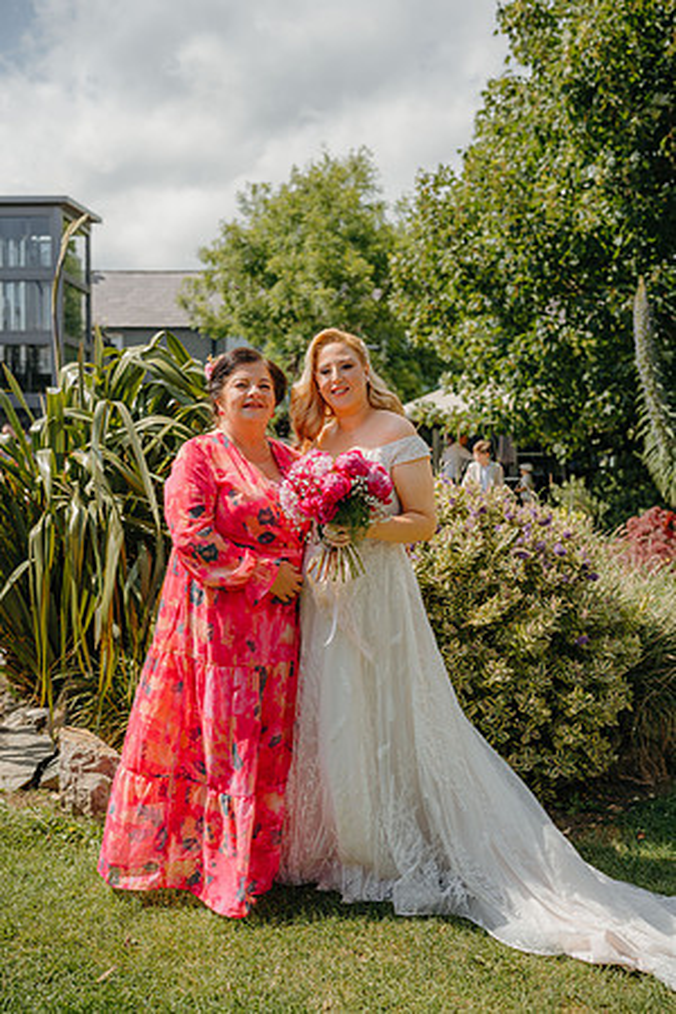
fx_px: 986
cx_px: 338
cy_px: 507
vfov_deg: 54.4
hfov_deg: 37.9
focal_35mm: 35
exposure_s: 1/1250
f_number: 2.8
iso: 100
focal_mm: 35
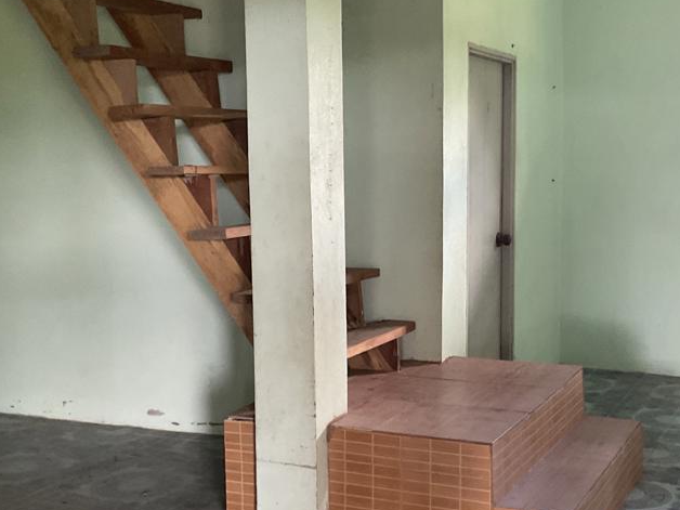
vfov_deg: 27.5
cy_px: 246
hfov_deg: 36.0
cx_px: 424
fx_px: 1041
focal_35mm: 53
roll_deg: +1.5
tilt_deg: -5.1
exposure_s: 1/60
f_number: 1.8
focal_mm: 3
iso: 125
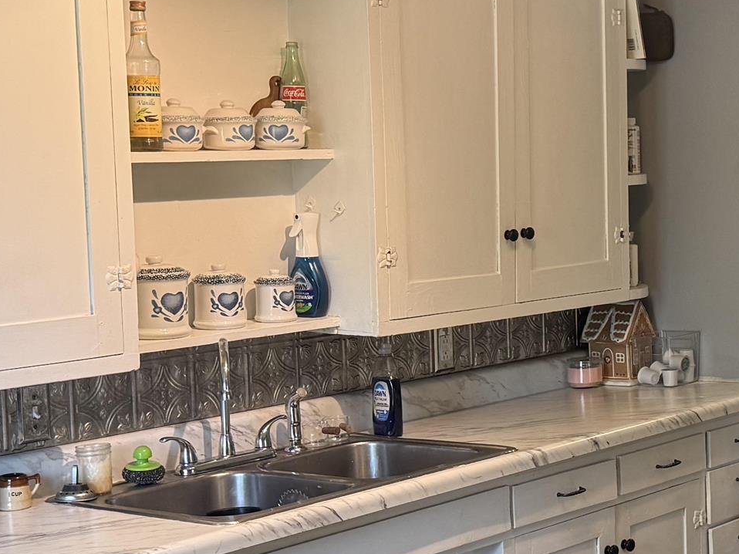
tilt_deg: -5.2
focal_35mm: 77
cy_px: 285
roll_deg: +1.0
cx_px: 699
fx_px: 1643
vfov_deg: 19.1
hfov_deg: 24.4
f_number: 1.78
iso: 200
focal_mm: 6.76
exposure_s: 1/60
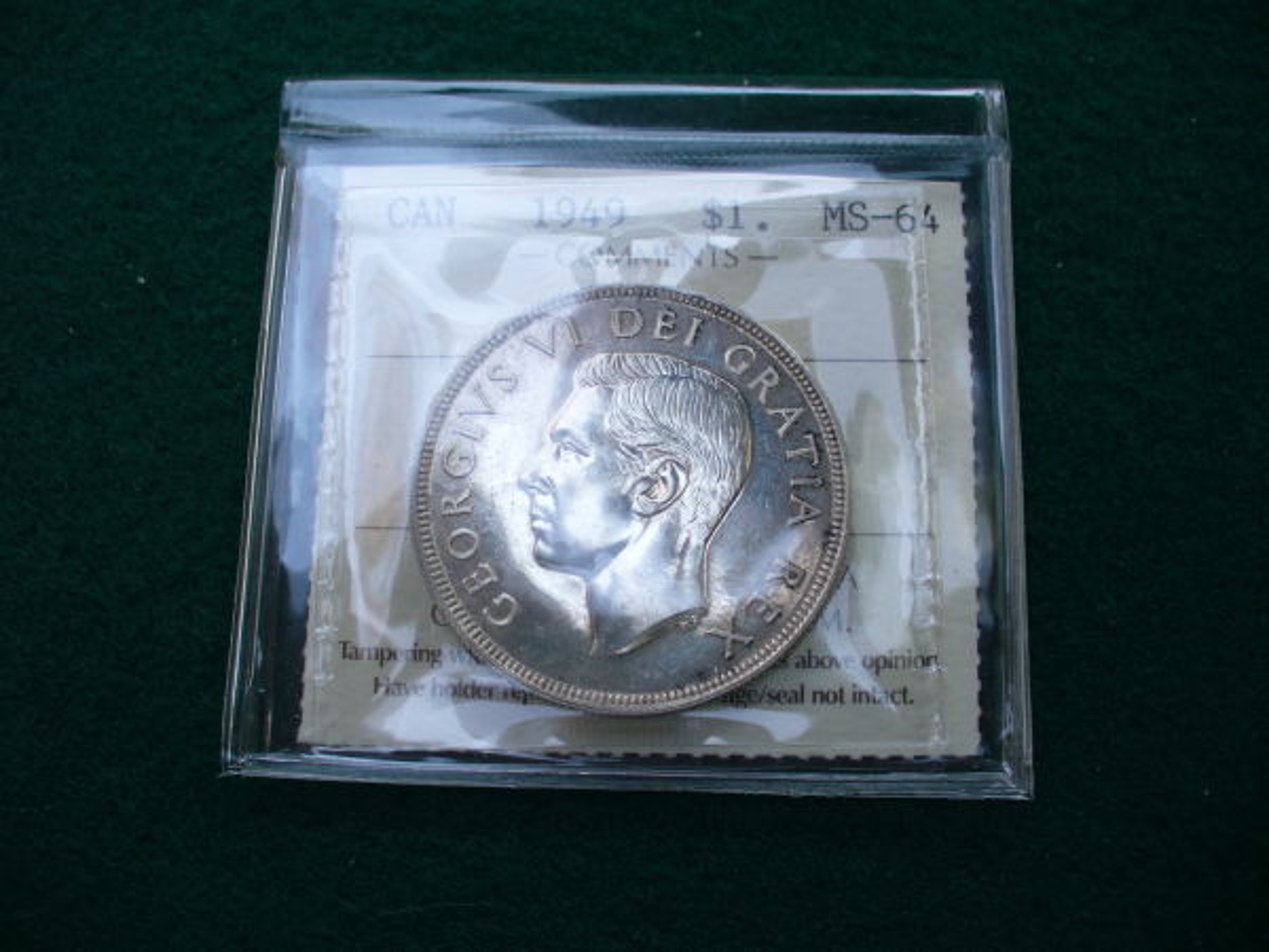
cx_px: 634
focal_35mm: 37
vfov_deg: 38.7
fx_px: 1356
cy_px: 476
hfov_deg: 50.1
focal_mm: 6.1
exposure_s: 1/125
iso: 80
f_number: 2.8
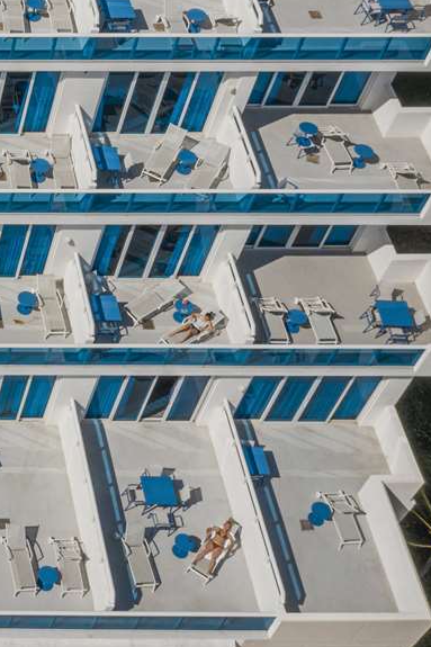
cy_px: 136
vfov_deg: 27.2
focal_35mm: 73
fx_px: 1312
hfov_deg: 16.1
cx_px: -315
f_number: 9
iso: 100
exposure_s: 1/500
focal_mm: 10.26
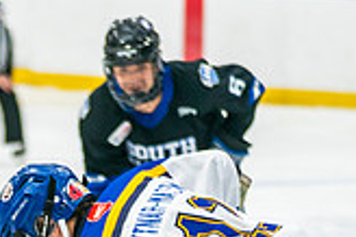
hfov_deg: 5.1
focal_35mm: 408
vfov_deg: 3.3
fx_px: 4031
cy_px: 422
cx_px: 45
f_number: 2.8
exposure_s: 1/640
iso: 640
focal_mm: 100
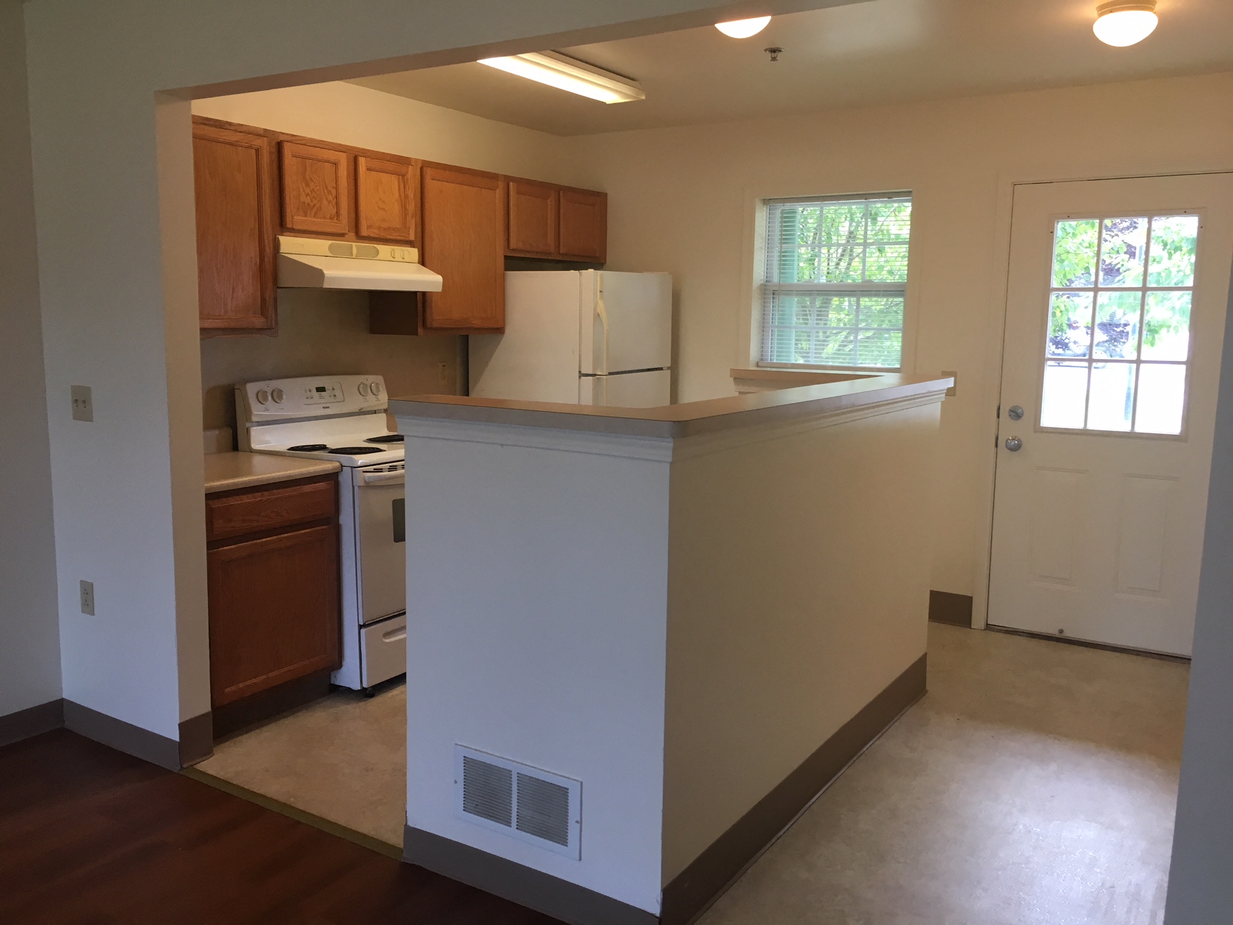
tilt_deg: -7.4
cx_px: 616
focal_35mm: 29
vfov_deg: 48.2
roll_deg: -0.9
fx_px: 1033
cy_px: 462
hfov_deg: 61.7
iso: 50
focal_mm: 4.15
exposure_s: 1/30
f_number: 2.2
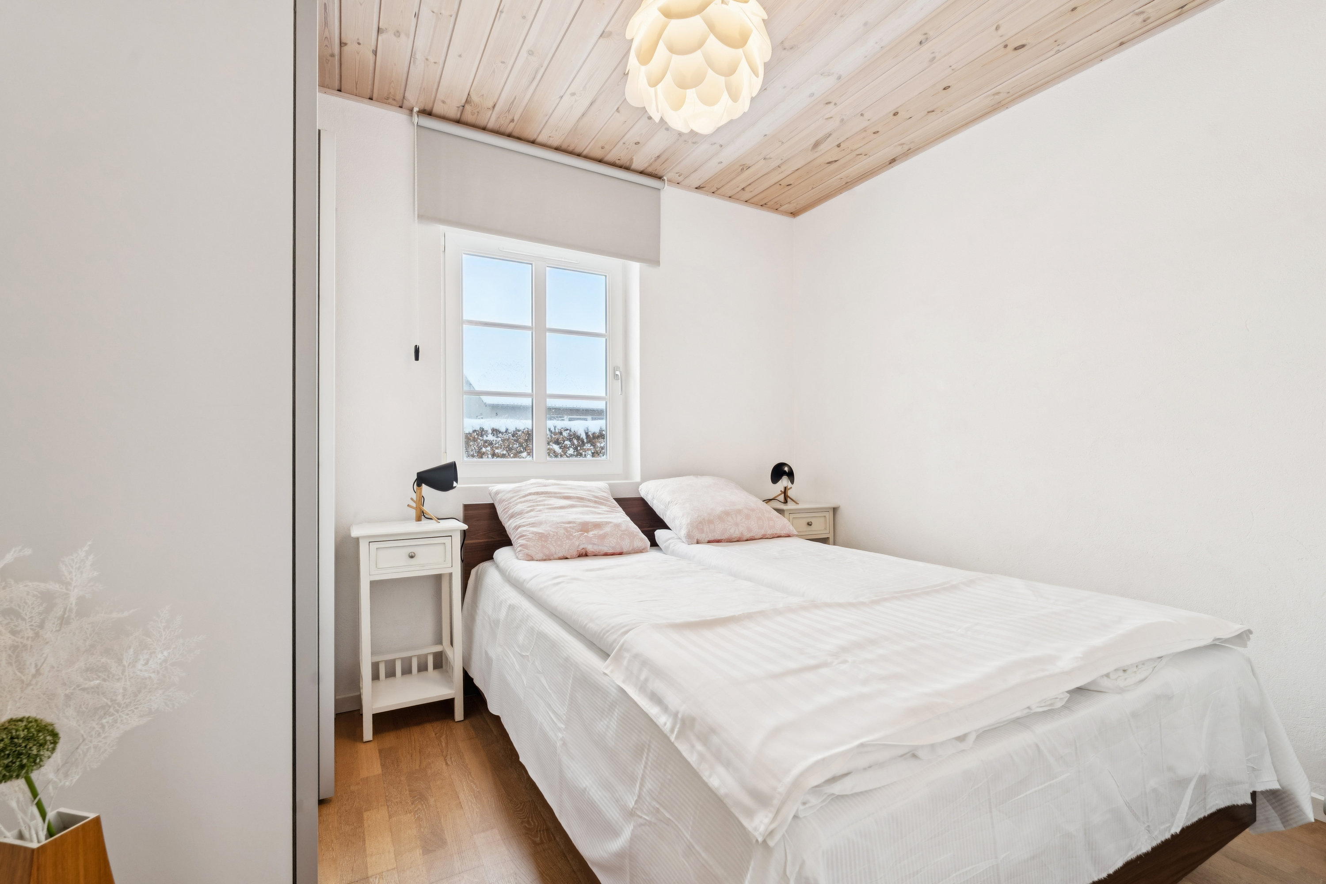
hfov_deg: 95.0
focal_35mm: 16
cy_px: 442
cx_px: 663
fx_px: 608
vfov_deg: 72.1
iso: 200
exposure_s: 1/13
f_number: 8
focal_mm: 16.5
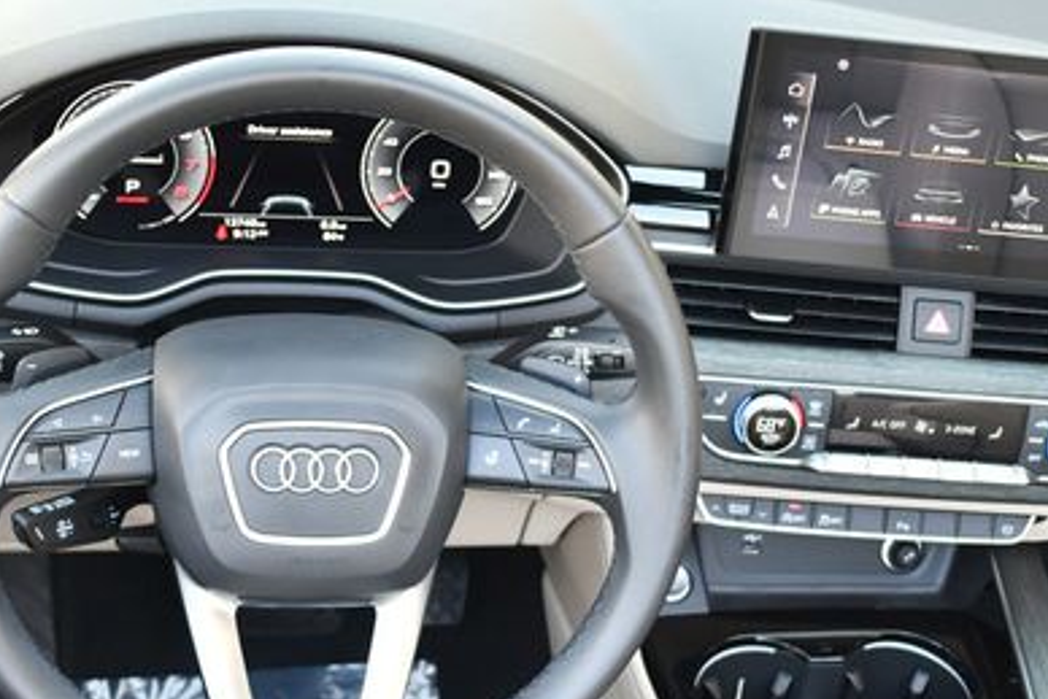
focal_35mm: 66
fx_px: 1922
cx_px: 508
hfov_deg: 30.5
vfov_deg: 20.6
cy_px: 443
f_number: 3.8
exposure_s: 1/160
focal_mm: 20
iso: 800
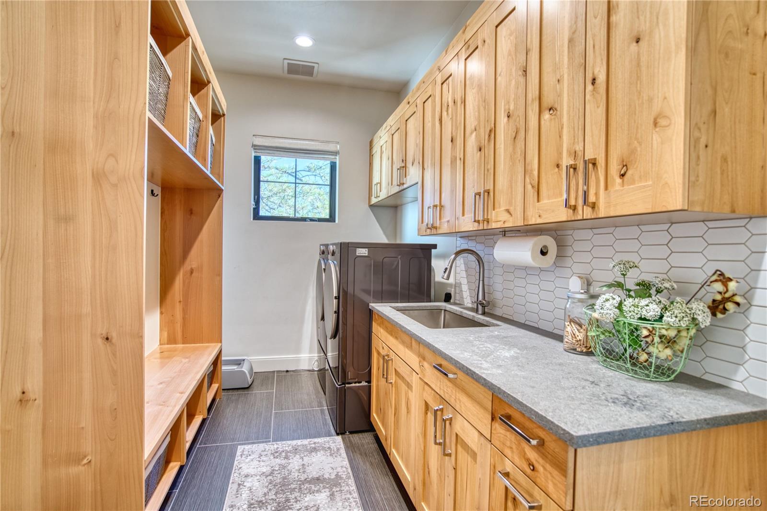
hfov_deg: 93.3
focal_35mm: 17
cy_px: 256
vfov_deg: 70.4
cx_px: 384
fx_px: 362
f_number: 4
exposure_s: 1/30
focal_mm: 17
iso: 500
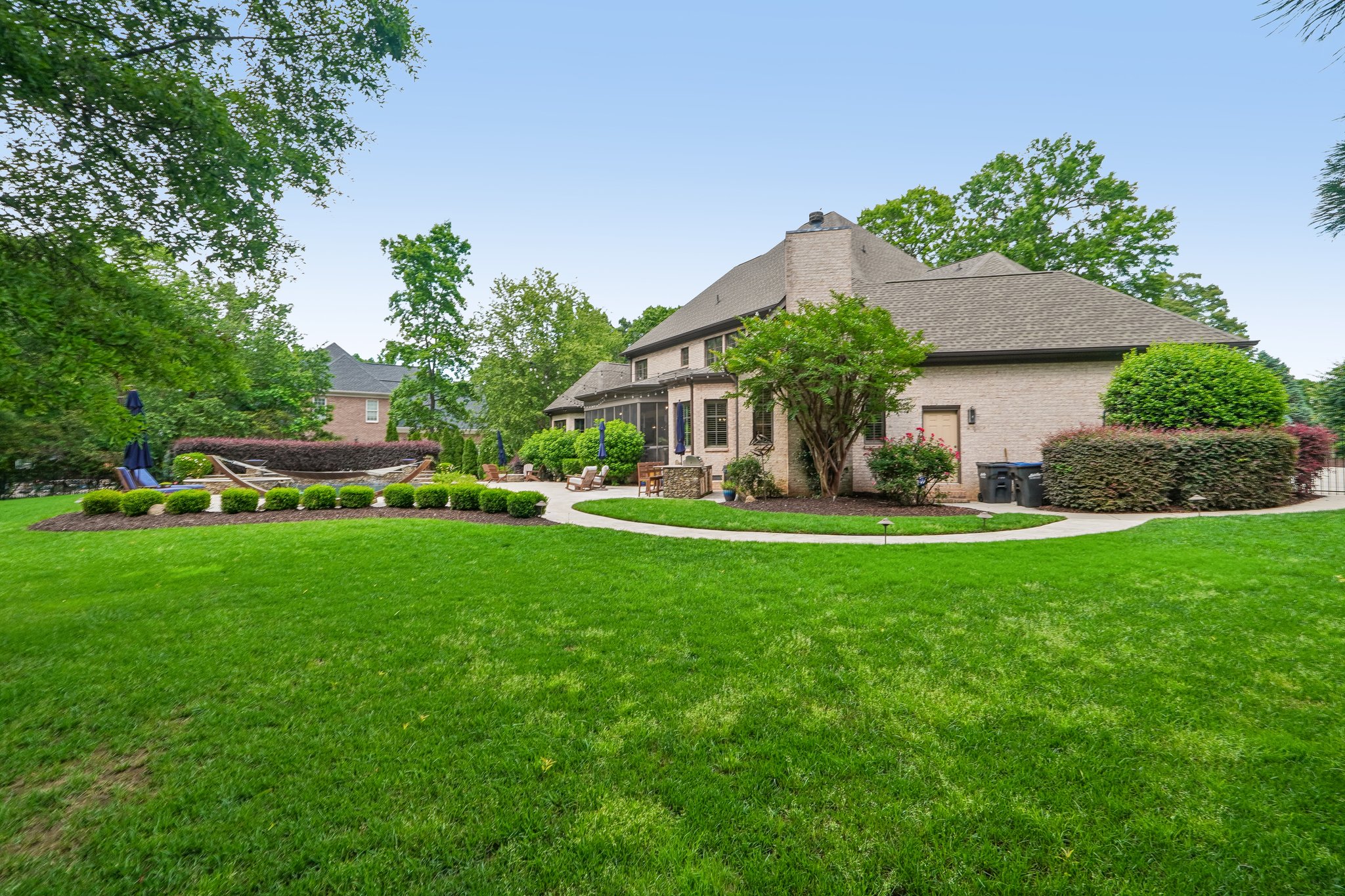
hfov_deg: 100.4
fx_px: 560
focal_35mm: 15
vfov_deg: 77.3
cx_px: 672
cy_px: 448
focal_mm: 10
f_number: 8
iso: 125
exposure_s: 1/30
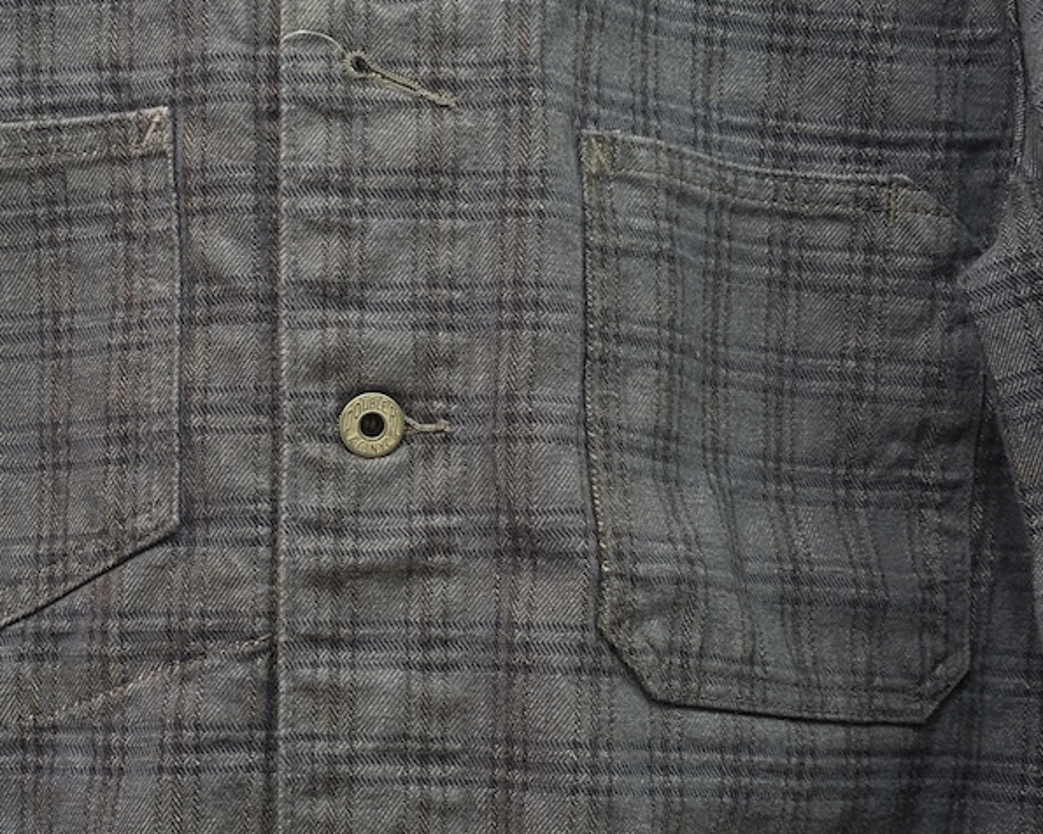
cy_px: 362
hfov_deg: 22.7
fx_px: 2593
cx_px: 352
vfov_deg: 18.3
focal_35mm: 84
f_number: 1.78
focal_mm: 6.76
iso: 800
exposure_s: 1/20
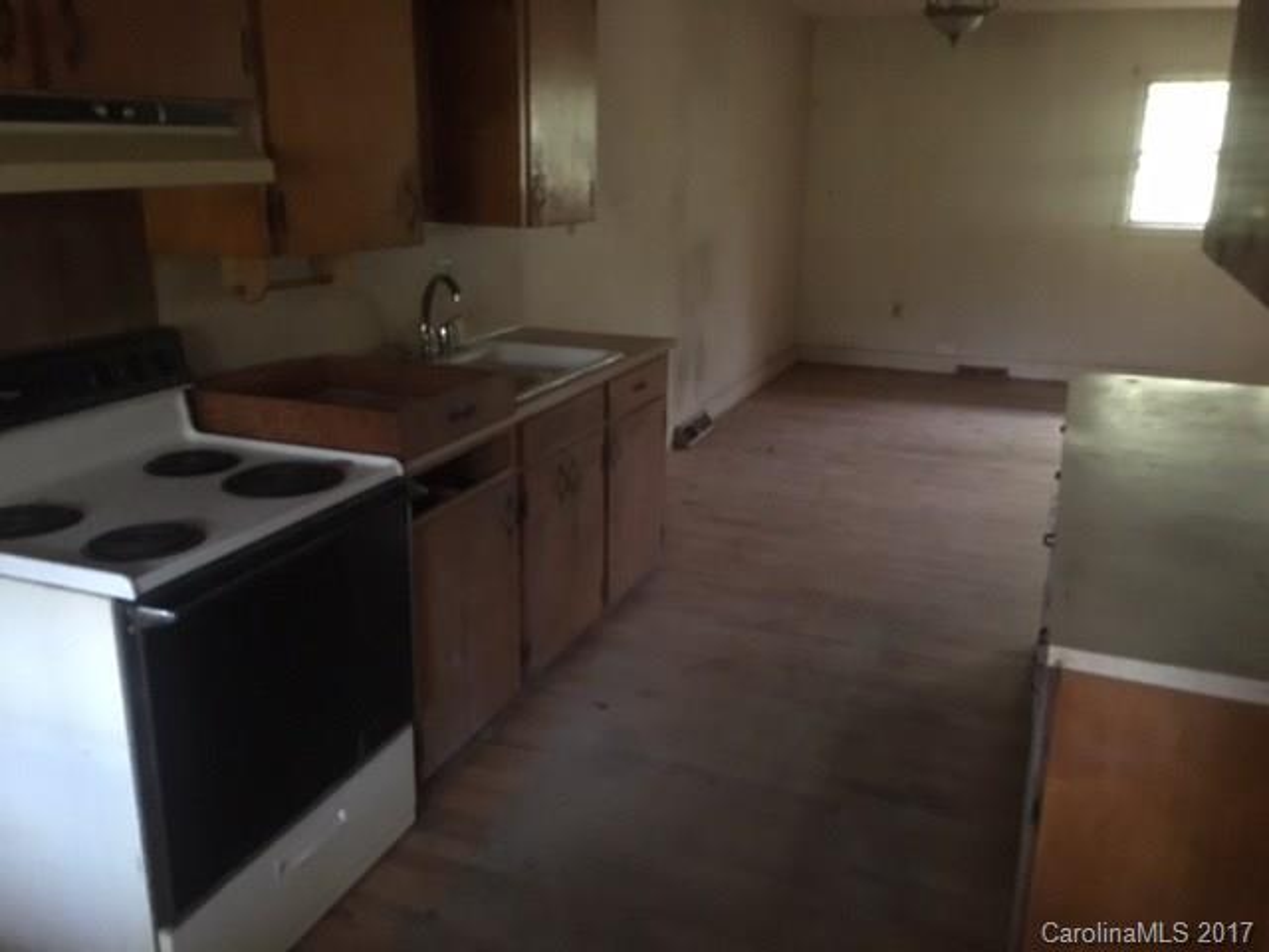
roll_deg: -0.6
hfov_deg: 61.7
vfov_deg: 48.2
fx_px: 1063
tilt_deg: -15.4
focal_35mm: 29
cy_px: 476
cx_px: 634
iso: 800
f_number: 2.2
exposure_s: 1/15
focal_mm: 4.15
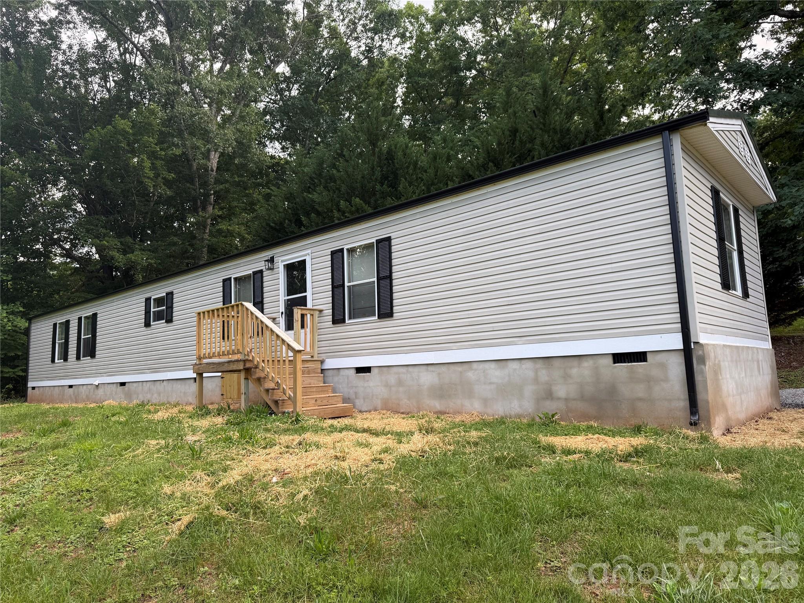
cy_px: 302
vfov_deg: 56.8
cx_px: 402
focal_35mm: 24
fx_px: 557
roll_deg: +2.1
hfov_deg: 71.6
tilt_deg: +7.6
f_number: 1.78
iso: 80
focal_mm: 6.76
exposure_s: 1/484
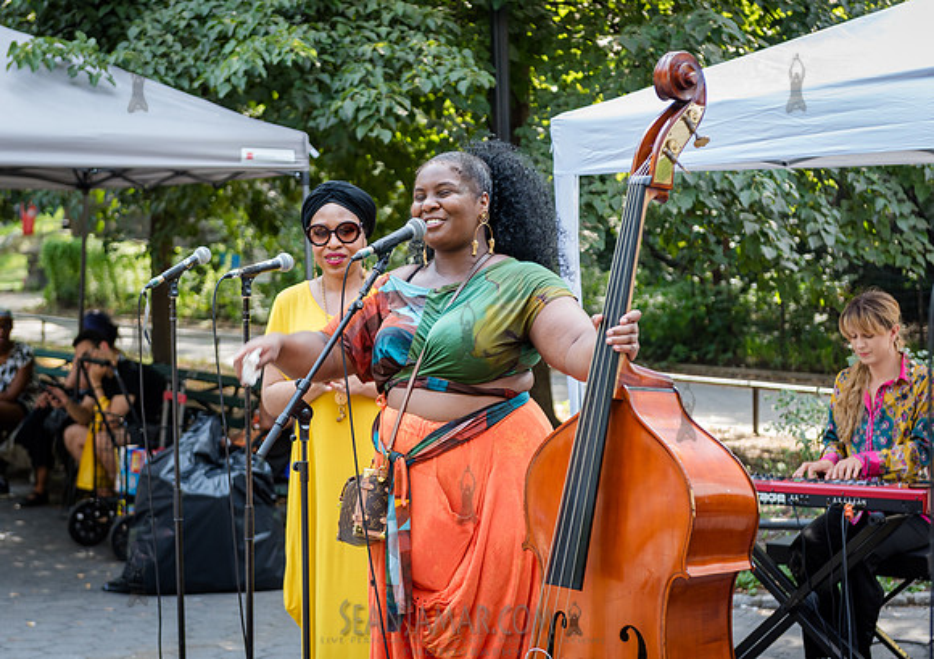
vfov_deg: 18.5
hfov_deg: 26.1
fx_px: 2018
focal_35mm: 76
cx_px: 467
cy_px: 315
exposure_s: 1/125
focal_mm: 70
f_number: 3.5
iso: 250
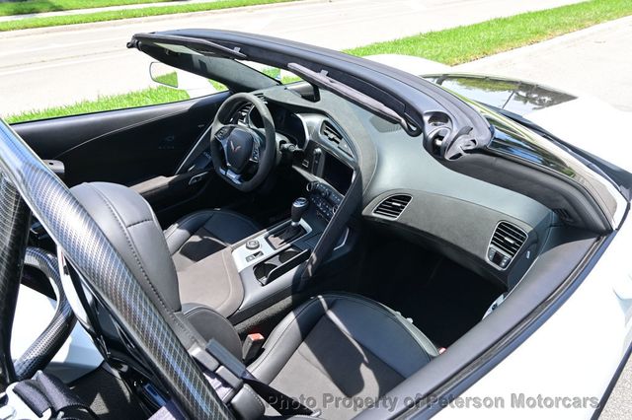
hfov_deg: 73.8
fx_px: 421
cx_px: 316
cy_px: 210
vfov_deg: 53.1
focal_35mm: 24
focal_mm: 16
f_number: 5.6
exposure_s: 1/125
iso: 100
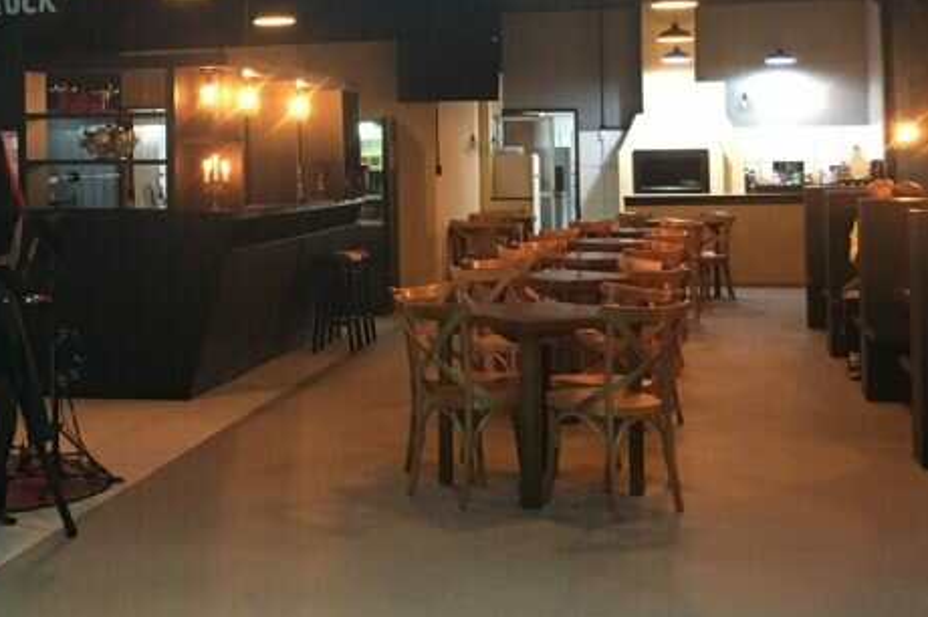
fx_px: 1623
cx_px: 200
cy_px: 125
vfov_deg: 21.3
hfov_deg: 31.2
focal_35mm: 63
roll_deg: +1.2
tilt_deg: +2.8
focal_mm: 4.15
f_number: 2.2
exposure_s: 1/15
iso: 250
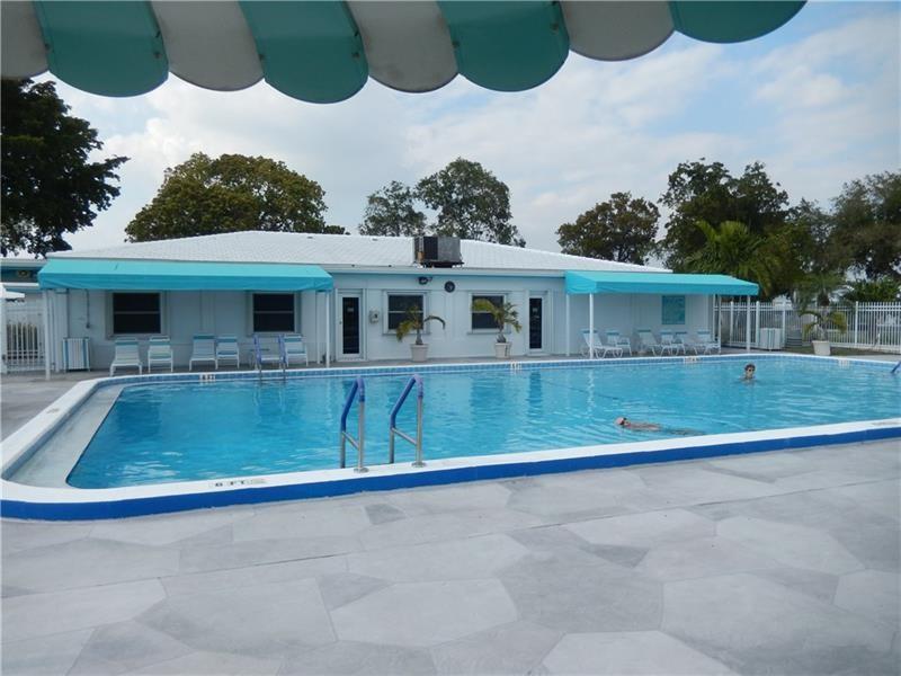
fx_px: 651
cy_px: 338
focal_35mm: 25
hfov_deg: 69.4
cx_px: 450
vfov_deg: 54.9
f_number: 3.4
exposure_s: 1/1250
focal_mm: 4.5
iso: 125
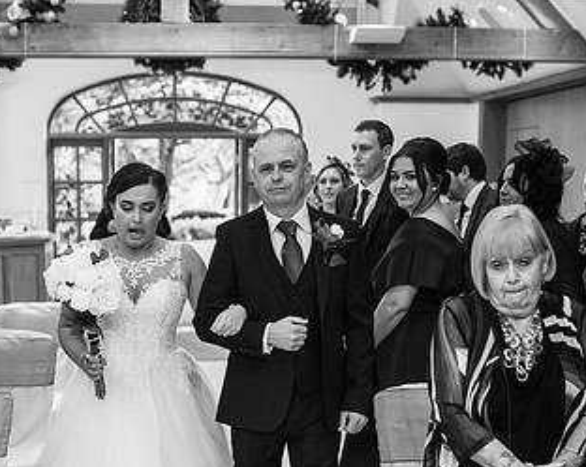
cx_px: 233
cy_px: 343
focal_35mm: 62
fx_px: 1074
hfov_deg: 30.4
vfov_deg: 24.3
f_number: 2.5
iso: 320
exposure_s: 1/160
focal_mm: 35
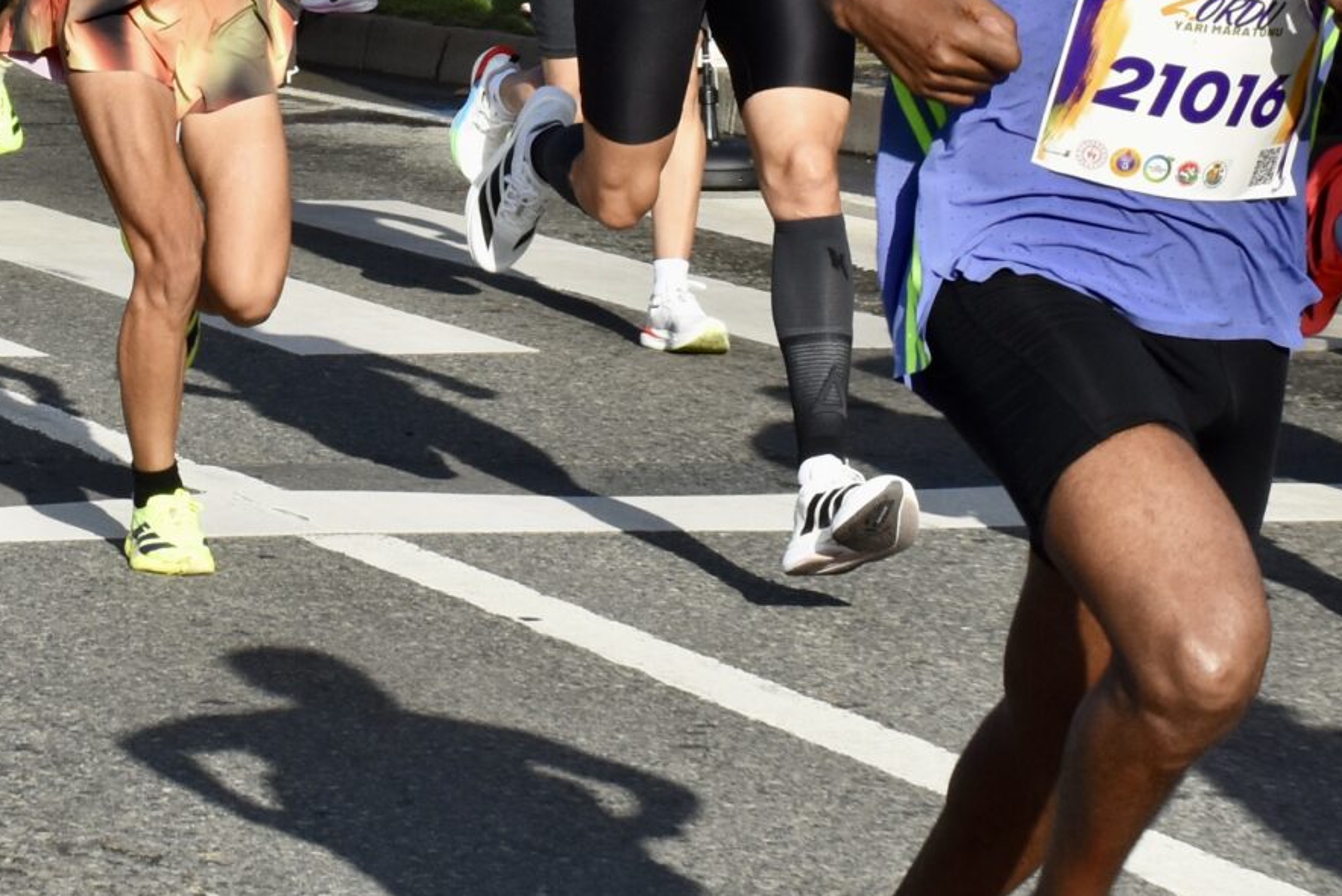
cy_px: -87
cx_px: 354
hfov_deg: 10.5
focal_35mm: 195
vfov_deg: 7.0
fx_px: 7288
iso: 500
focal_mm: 45
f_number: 13
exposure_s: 1/640
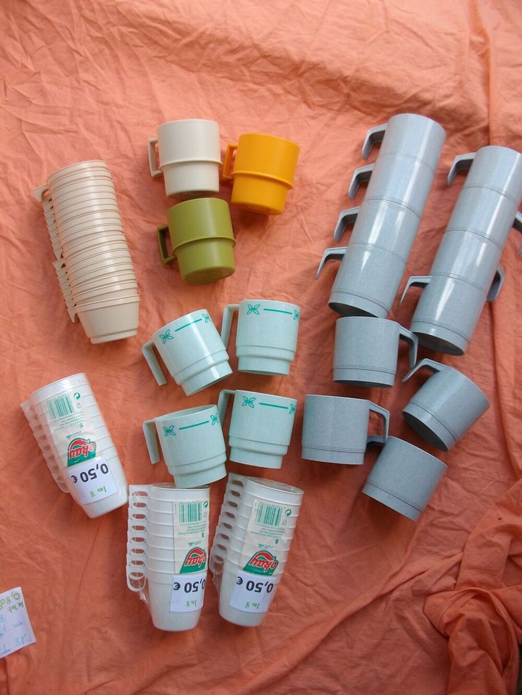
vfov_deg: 56.8
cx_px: 261
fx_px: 643
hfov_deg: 44.2
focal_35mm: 32
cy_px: 348
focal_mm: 5.7
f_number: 2.9
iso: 80
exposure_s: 1/93.6
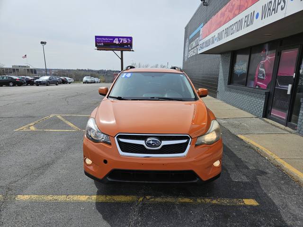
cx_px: 152
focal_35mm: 23
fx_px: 201
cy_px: 114
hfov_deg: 73.9
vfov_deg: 58.9
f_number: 1.8
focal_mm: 5.4
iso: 25
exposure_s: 1/3168
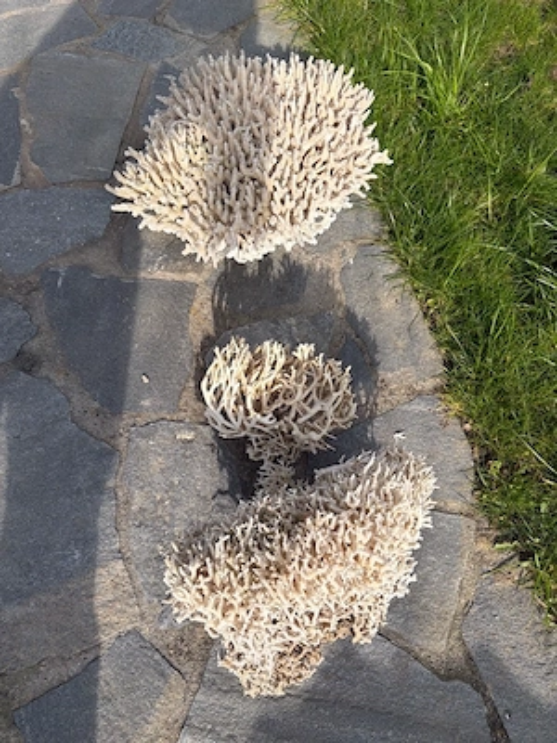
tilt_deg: -64.8
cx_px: 278
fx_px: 515
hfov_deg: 56.8
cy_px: 372
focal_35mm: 24
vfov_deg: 71.6
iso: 80
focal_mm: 6.76
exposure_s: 1/3279
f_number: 1.78
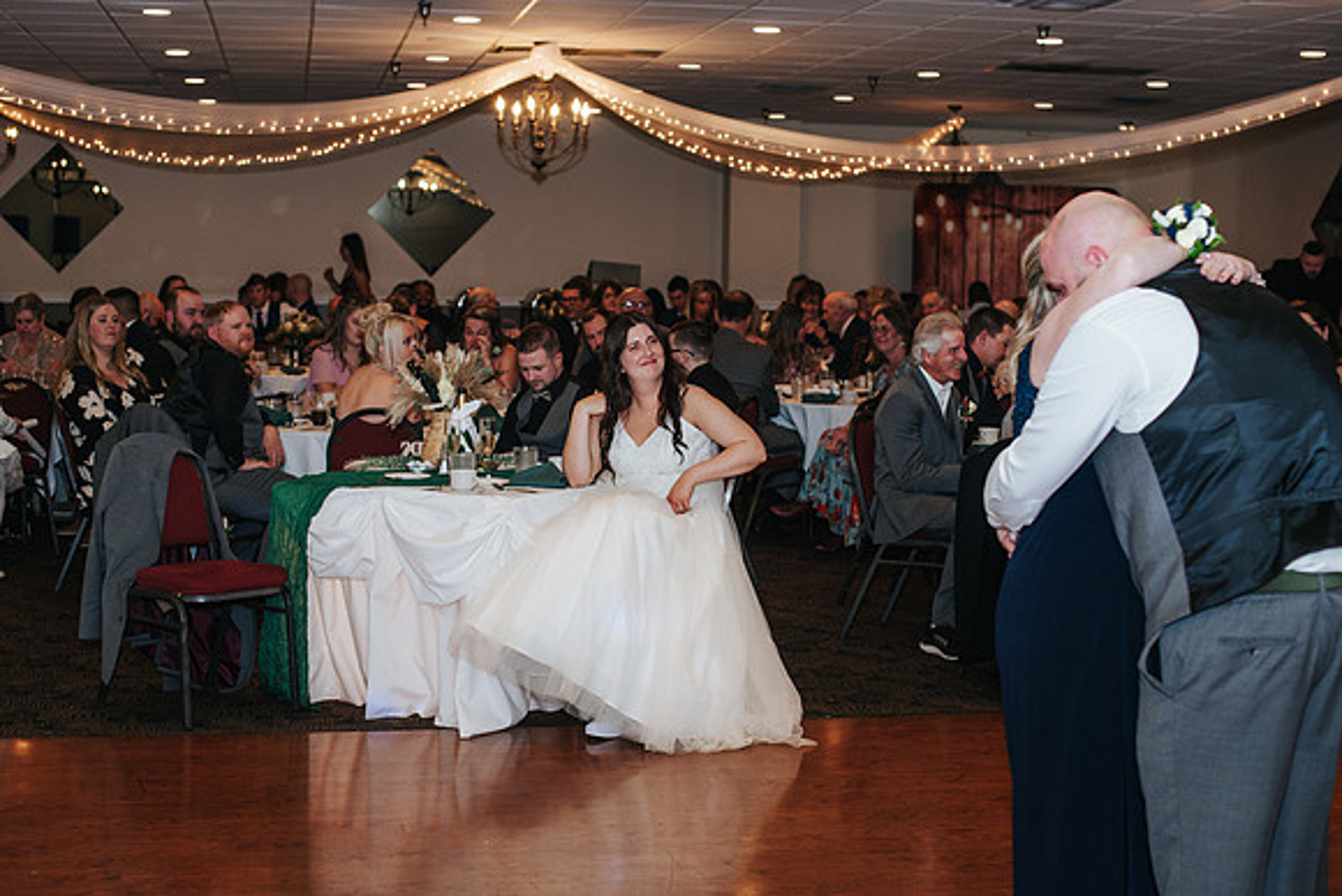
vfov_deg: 25.7
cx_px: 645
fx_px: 1967
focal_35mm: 53
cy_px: 449
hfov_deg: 37.7
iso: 800
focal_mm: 50
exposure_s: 1/200
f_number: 3.2
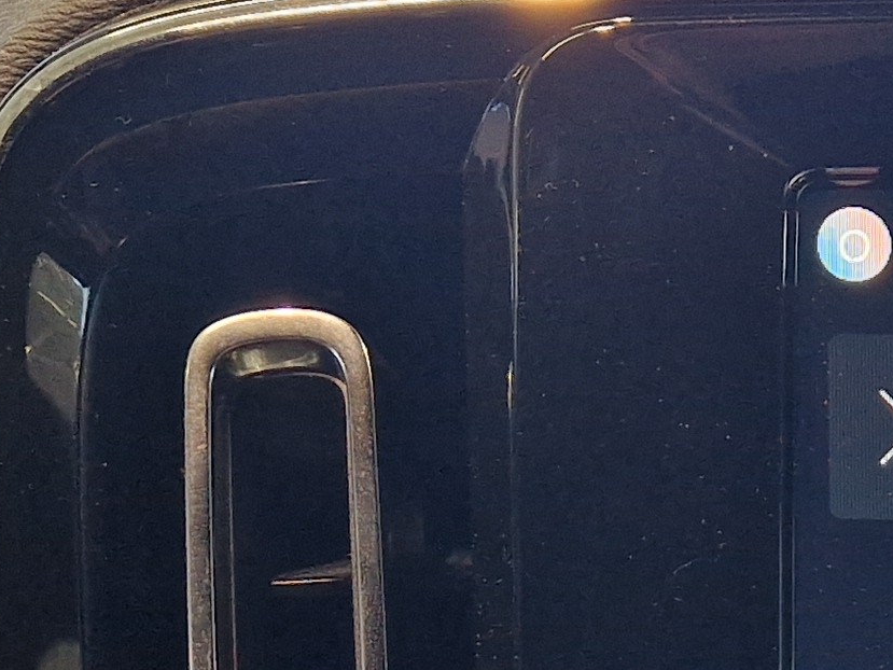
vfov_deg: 12.2
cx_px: 1242
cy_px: 1236
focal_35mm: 111
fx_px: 2864
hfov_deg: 16.5
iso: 160
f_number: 1.8
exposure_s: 1/180
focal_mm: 5.4
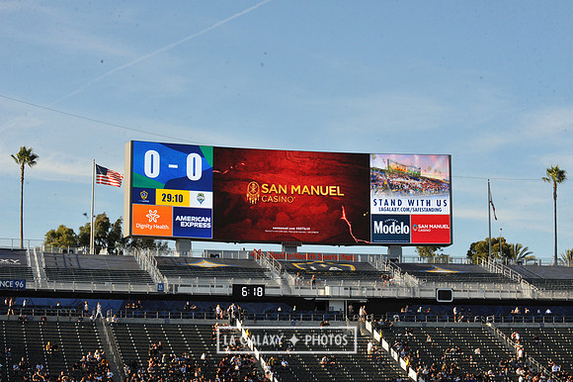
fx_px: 1304
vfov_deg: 16.6
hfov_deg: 24.8
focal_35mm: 82
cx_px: 286
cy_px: 191
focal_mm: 82
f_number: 16
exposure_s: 1/800
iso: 1600
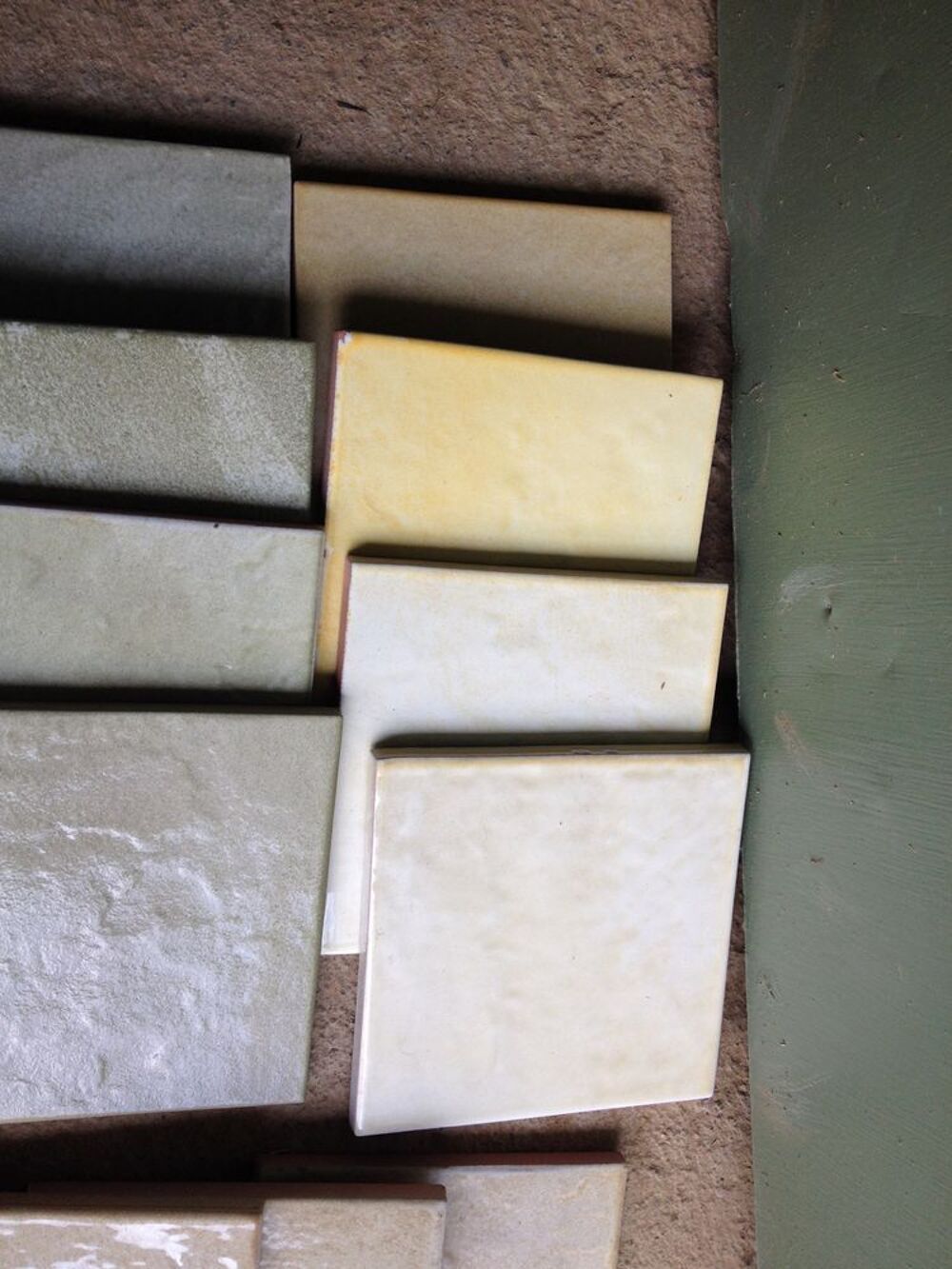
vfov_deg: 52.6
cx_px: 476
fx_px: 1283
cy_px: 634
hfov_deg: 40.7
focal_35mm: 35
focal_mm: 4.28
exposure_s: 1/120
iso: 50
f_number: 2.4
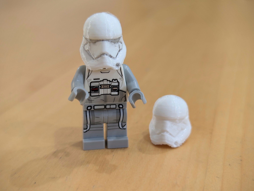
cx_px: 127
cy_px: 96
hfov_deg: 39.6
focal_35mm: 48
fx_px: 353
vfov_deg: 30.3
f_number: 1.85
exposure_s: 1/24
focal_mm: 6.81
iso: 58
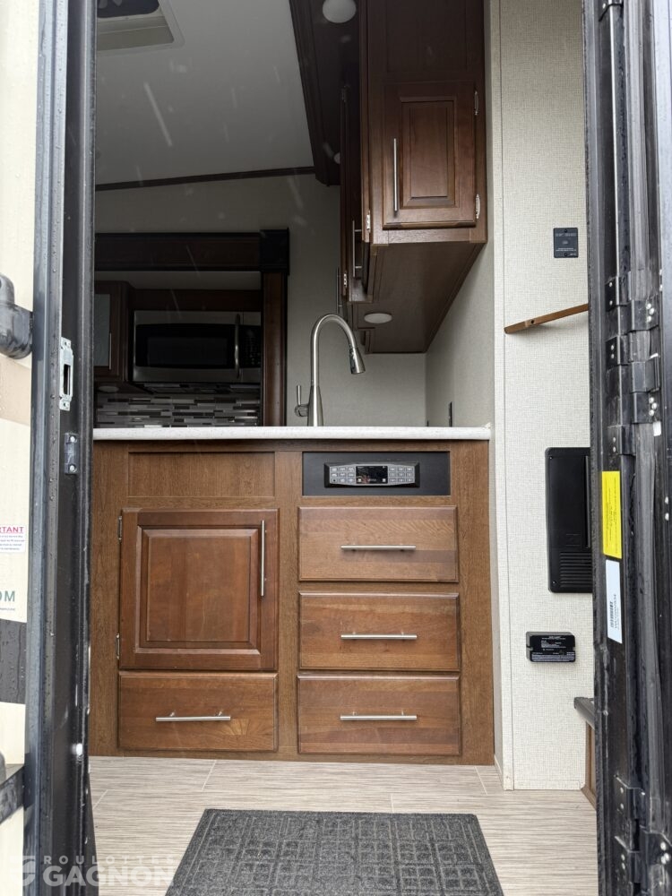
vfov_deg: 71.6
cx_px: 336
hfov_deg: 56.8
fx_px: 621
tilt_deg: +1.8
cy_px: 448
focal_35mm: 24
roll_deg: -1.3
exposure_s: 1/121
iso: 80
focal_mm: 6.76
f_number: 1.78
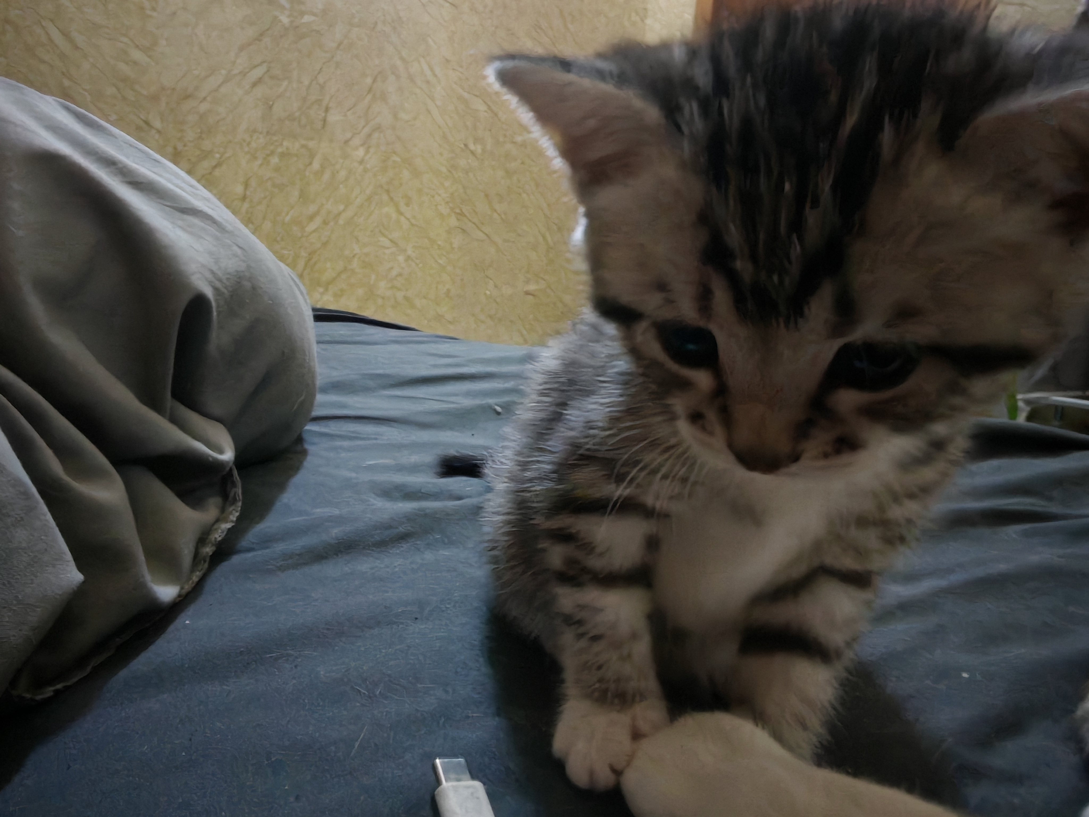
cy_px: 408
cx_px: 544
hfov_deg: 71.6
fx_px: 755
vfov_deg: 56.8
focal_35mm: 24
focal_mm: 1.96
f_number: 2.2
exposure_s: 1/10
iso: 2000
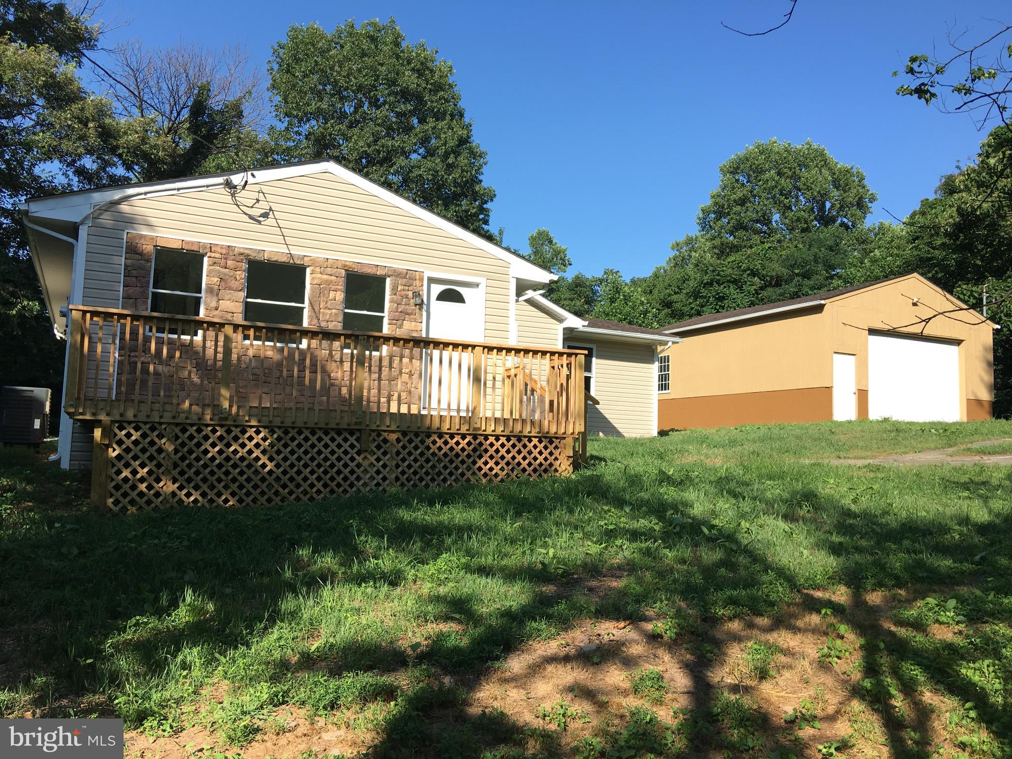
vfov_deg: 48.2
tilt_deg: +7.0
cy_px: 380
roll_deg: -1.5
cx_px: 506
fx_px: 848
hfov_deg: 61.7
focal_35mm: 29
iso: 25
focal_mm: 4.15
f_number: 2.2
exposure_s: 1/725
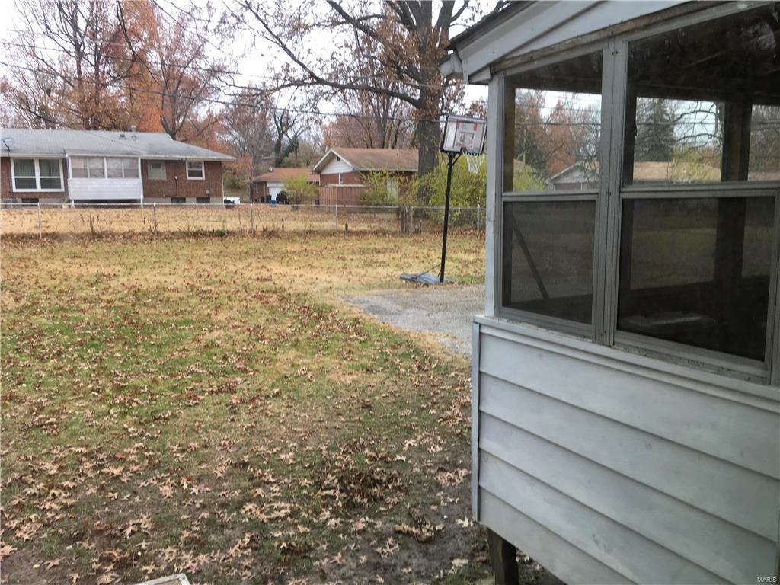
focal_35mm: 29
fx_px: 653
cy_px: 292
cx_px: 390
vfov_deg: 48.2
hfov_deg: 61.7
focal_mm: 4.15
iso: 25
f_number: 2.2
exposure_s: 1/60
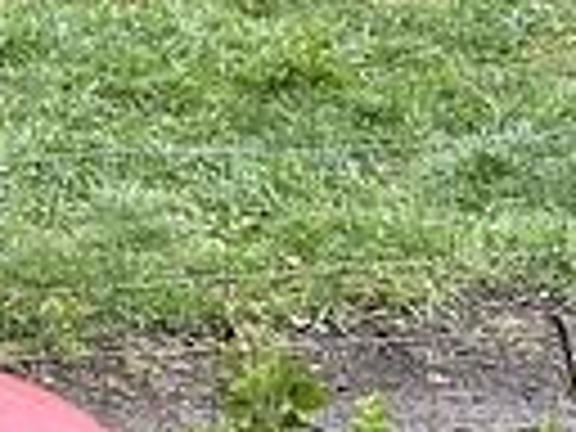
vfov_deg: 10.5
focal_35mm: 126
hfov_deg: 13.9
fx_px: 2097
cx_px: -454
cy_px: -520
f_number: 1.5
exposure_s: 1/175
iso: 50
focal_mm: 5.7
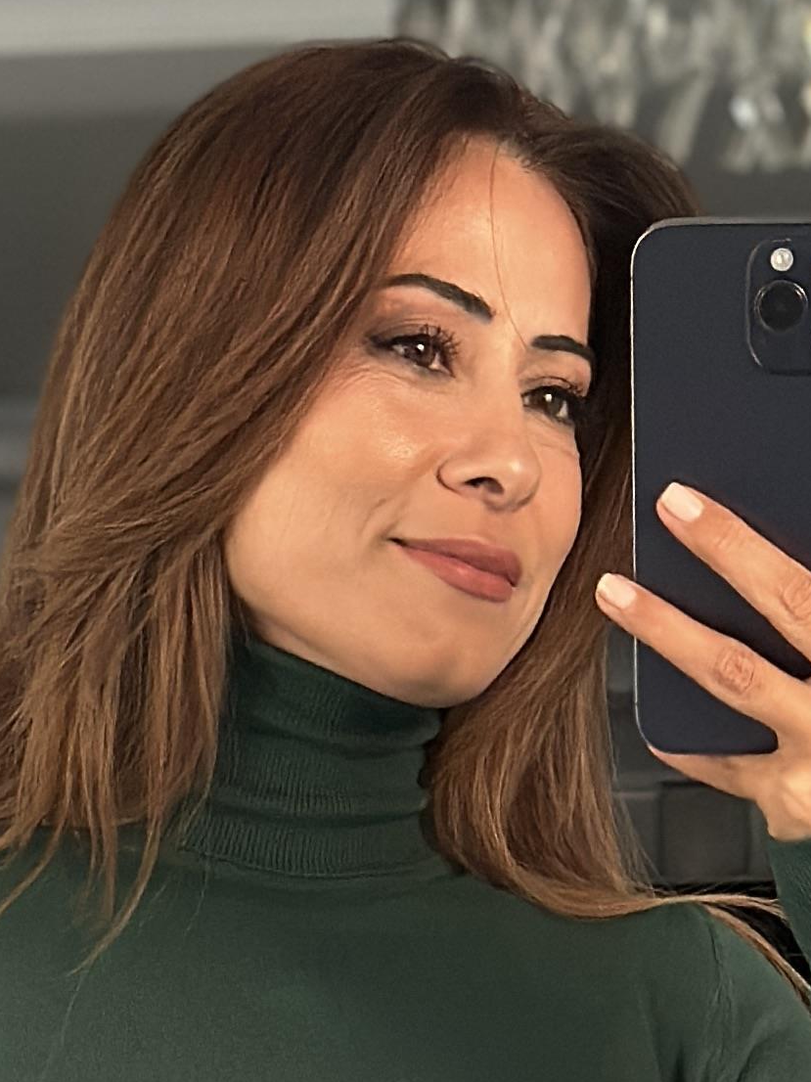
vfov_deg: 10.9
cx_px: 394
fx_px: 5469
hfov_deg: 8.5
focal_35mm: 175
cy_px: 1601
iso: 400
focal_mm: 6.86
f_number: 1.78
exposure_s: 1/40
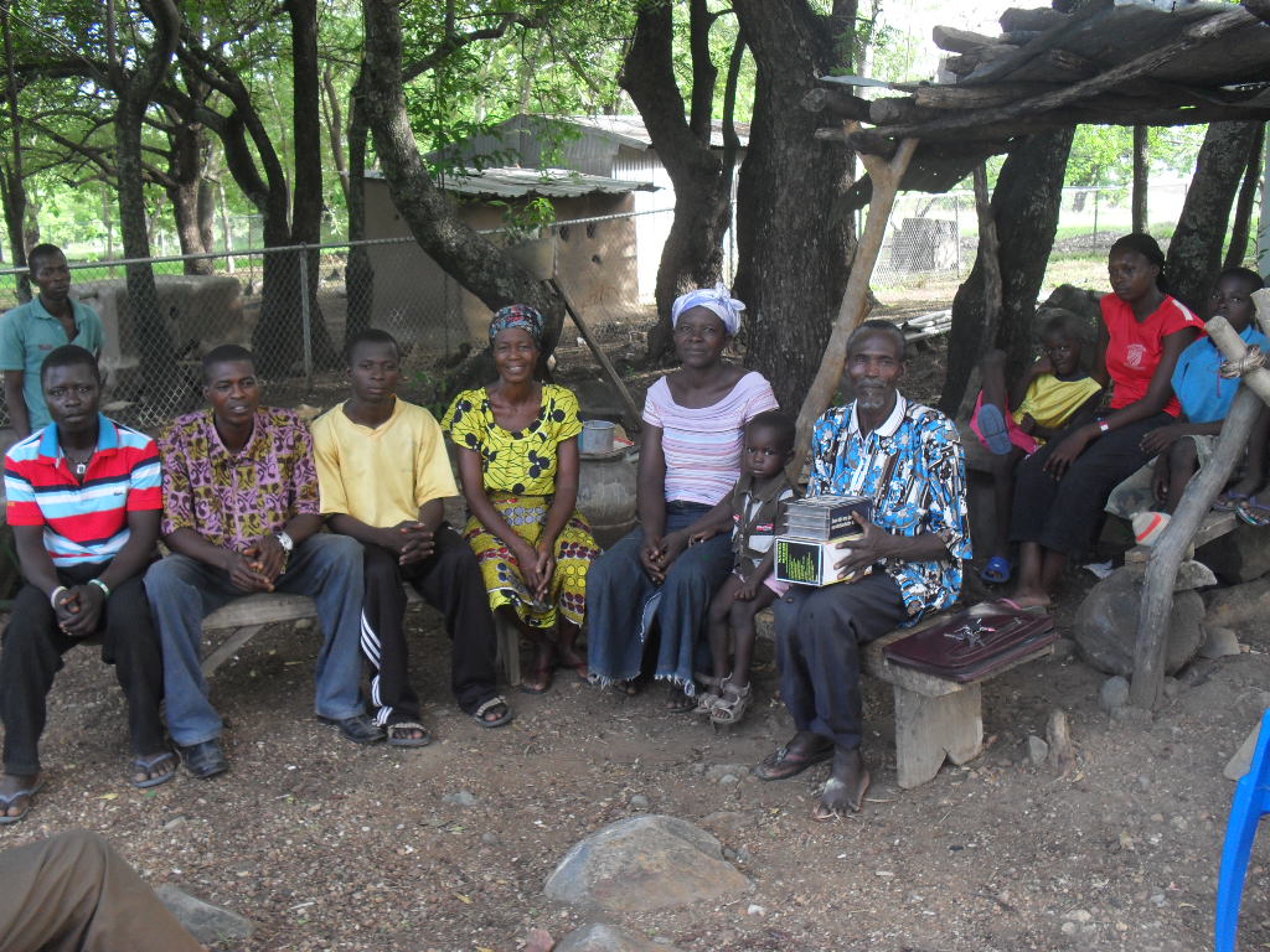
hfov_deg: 52.6
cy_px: 476
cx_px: 635
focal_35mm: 35
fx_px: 1284
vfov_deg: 40.7
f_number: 3.2
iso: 100
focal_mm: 6.3
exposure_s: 1/45
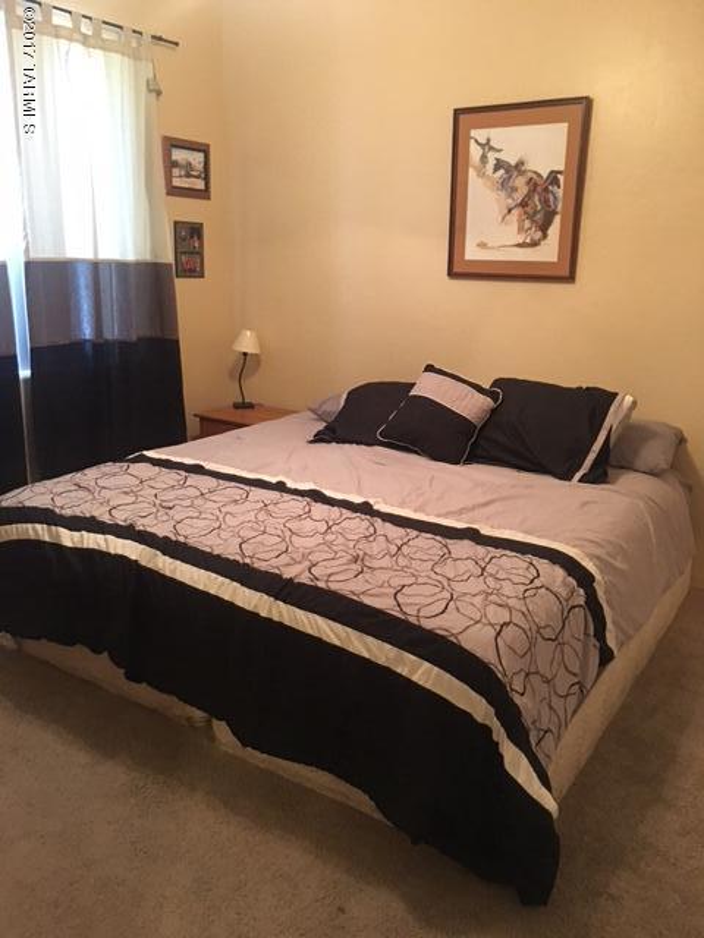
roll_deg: +0.3
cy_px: 469
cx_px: 352
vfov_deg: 61.7
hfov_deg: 48.2
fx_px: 786
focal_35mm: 29
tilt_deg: -13.6
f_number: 2.2
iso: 64
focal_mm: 4.15
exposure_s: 1/4
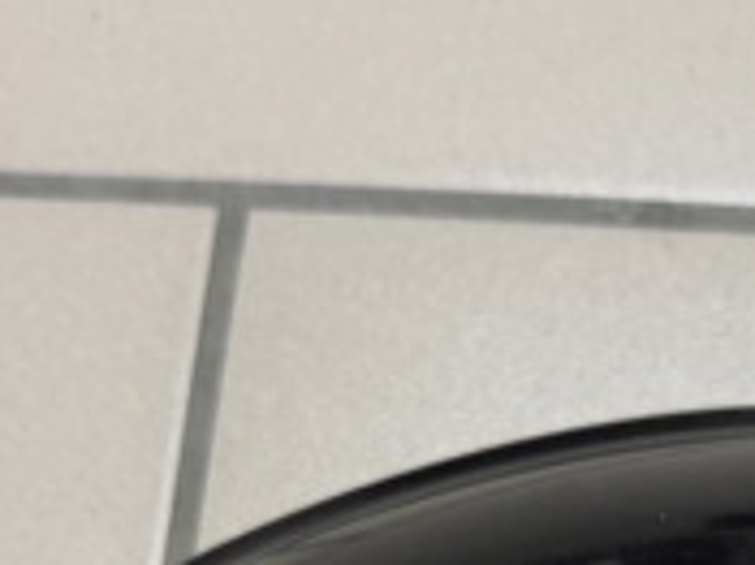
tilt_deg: -70.1
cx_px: 608
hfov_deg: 22.0
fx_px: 1918
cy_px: 996
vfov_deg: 14.8
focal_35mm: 88
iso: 125
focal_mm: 6.76
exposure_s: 1/100
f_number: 1.78
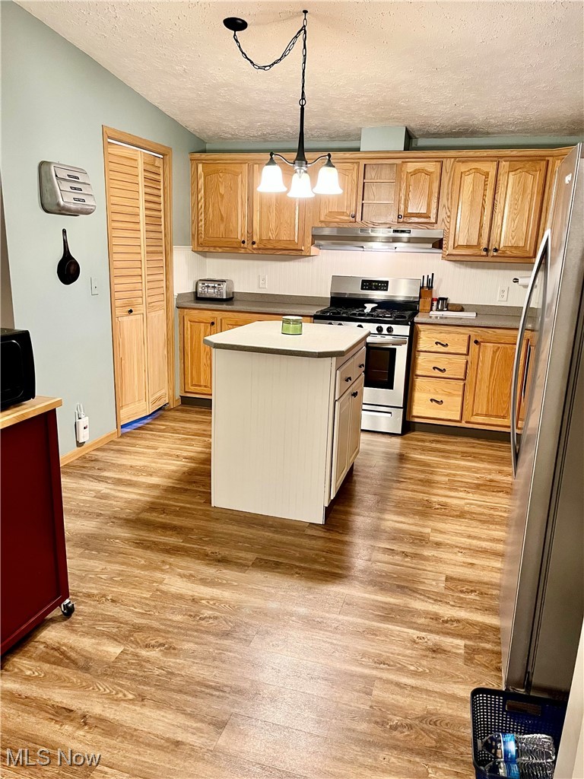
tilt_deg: -14.3
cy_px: 390
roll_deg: -1.5
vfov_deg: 67.3
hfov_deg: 53.1
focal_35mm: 26
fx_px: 585
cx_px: 292
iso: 400
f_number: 1.6
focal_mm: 5.1
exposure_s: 1/60
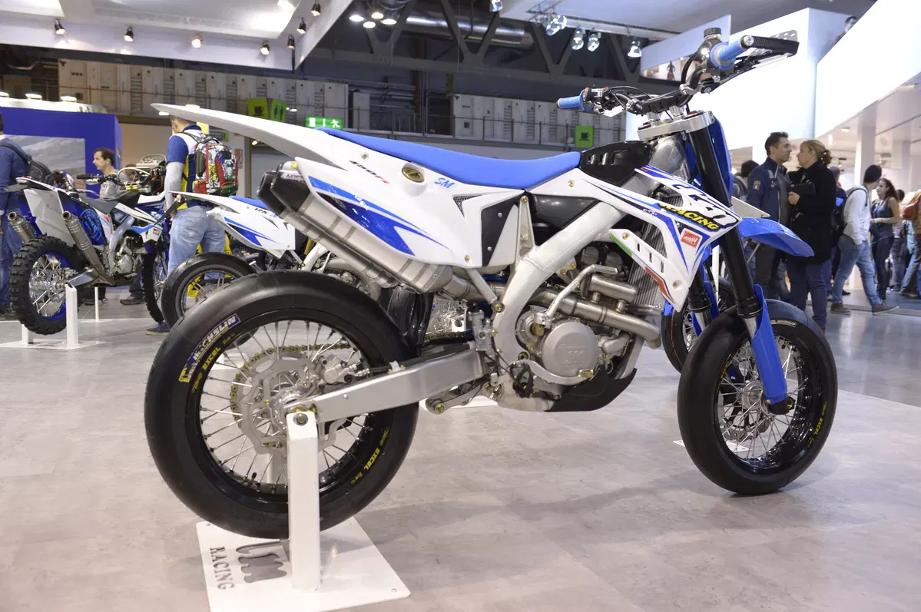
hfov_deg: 60.3
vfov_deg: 42.2
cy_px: 306
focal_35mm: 31
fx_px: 792
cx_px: 460
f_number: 4.5
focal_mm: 31
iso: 1250
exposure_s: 1/200
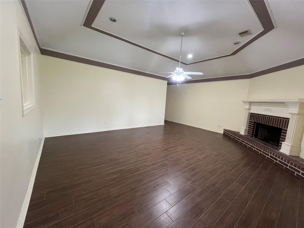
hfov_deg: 106.2
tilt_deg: -7.3
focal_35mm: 13
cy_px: 114
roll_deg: -4.1
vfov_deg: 89.9
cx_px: 152
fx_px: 114
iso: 250
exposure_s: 1/60
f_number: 1.8
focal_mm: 1.57
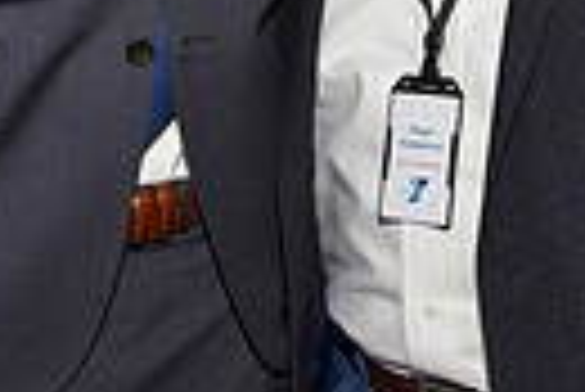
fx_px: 2245
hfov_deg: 14.8
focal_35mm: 138
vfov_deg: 9.3
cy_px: -390
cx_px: 306
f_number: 5
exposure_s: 1/60
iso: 200
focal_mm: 31
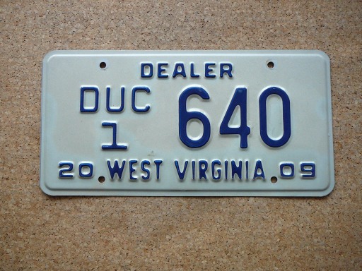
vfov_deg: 40.7
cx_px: 181
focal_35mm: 35
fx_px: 366
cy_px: 136
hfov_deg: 52.6
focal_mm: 5.2
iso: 160
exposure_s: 1/30
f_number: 2.8
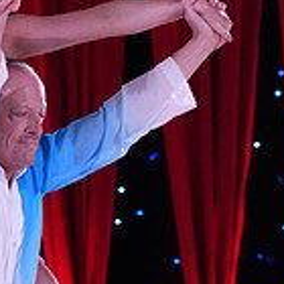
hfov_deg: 4.7
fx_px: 3434
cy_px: 357
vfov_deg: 4.7
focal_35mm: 370
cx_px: -15
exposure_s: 1/250
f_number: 5
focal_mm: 105
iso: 2500
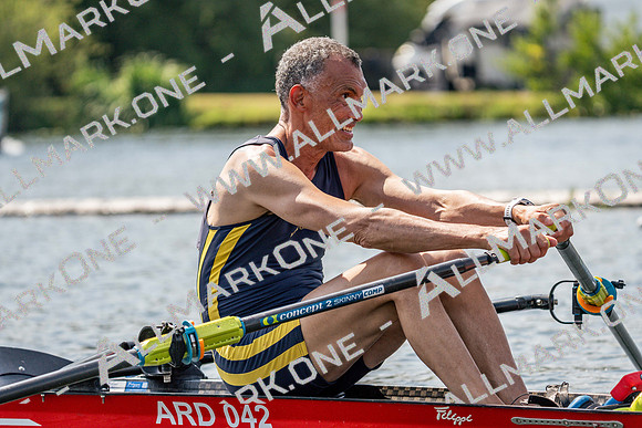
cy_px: 214
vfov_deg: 5.8
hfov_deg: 8.6
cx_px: 321
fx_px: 4263
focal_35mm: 239
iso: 250
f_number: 5.6
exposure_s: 1/1600
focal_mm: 239
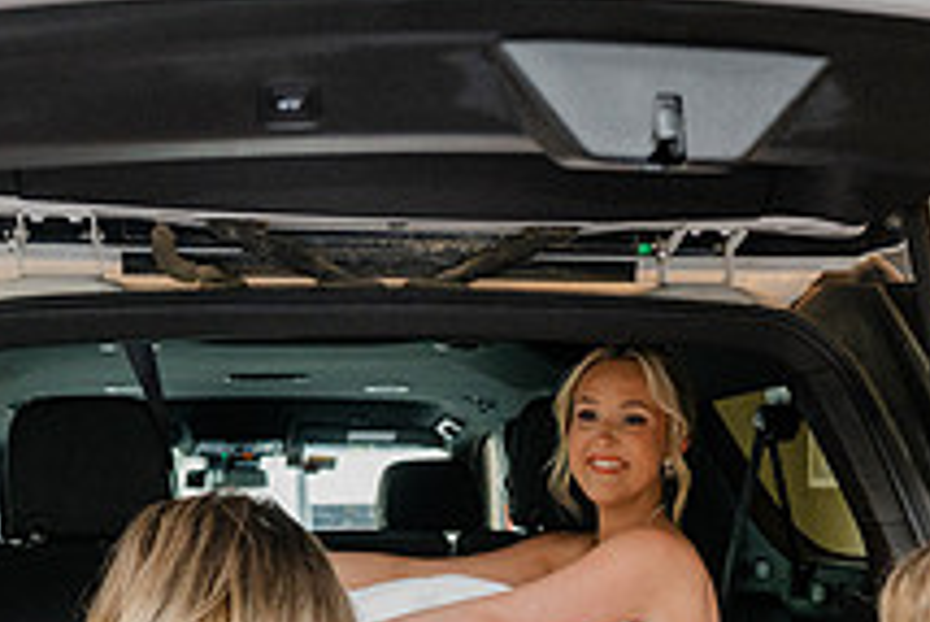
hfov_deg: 30.9
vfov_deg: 20.2
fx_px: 1680
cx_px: 556
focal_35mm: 65
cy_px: 650
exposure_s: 1/250
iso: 640
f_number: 2.8
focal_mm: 24
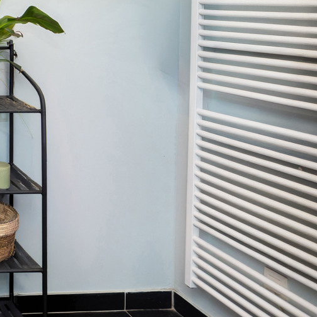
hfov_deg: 26.9
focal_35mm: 45
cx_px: -157
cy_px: 8
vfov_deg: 34.5
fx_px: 466
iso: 200
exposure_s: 1/60
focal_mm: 8
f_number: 4
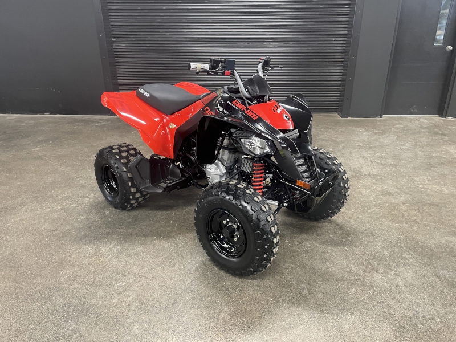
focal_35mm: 26
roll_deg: +0.1
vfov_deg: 53.1
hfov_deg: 67.3
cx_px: 228
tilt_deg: -21.9
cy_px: 171
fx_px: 343
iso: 400
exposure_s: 1/40
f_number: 1.6
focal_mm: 4.2
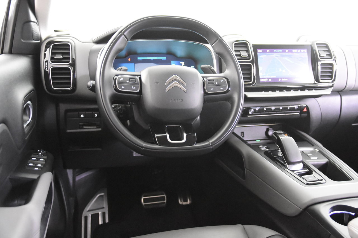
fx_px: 358
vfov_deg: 36.9
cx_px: 179
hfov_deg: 53.1
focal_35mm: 36
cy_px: 119
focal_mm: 24
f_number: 3
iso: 10000
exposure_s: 1/40
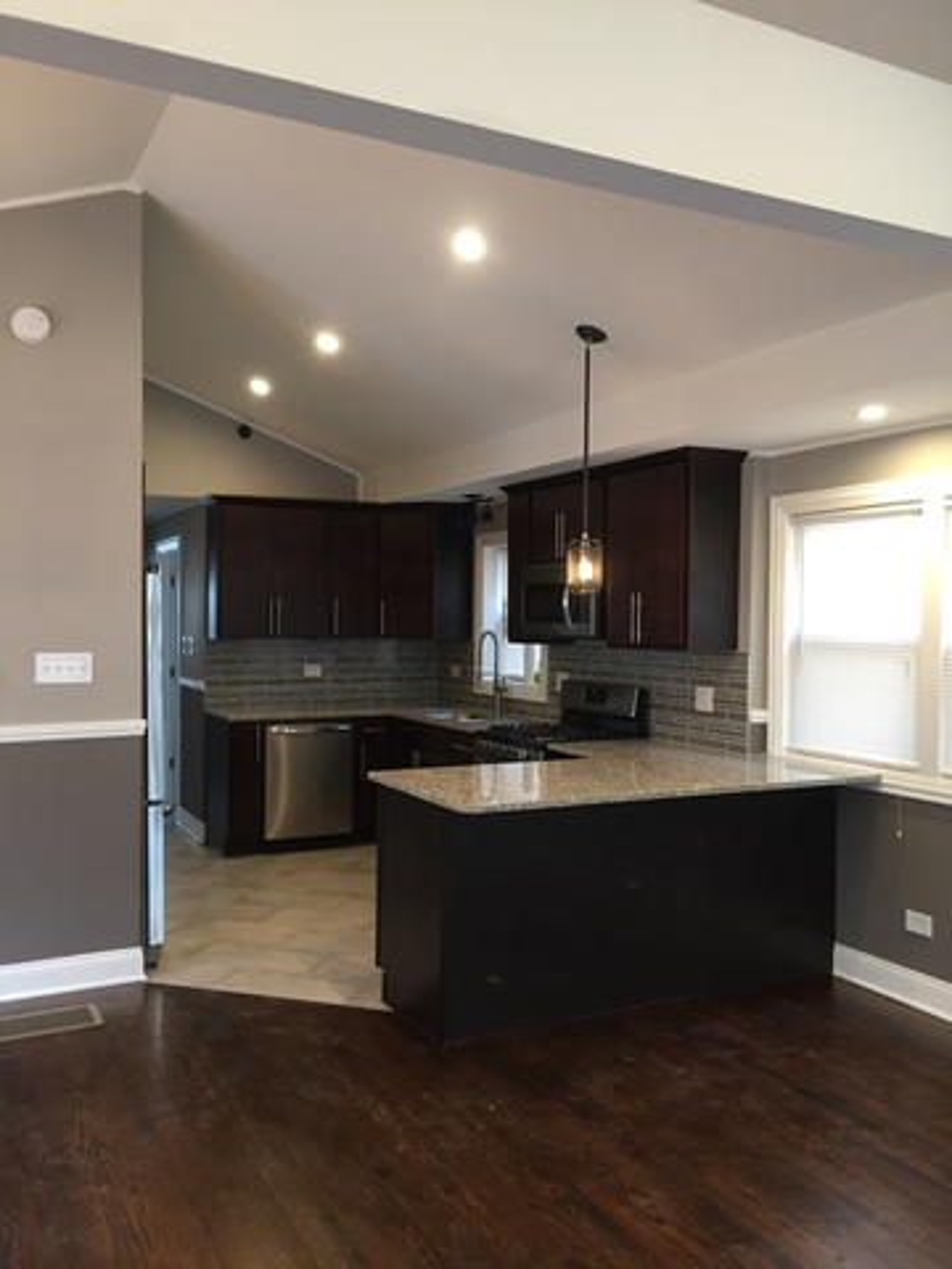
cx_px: 476
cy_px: 634
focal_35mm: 29
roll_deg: -0.9
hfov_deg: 48.2
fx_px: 1063
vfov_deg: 61.7
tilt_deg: -0.1
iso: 125
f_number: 2.2
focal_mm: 4.15
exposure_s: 1/30
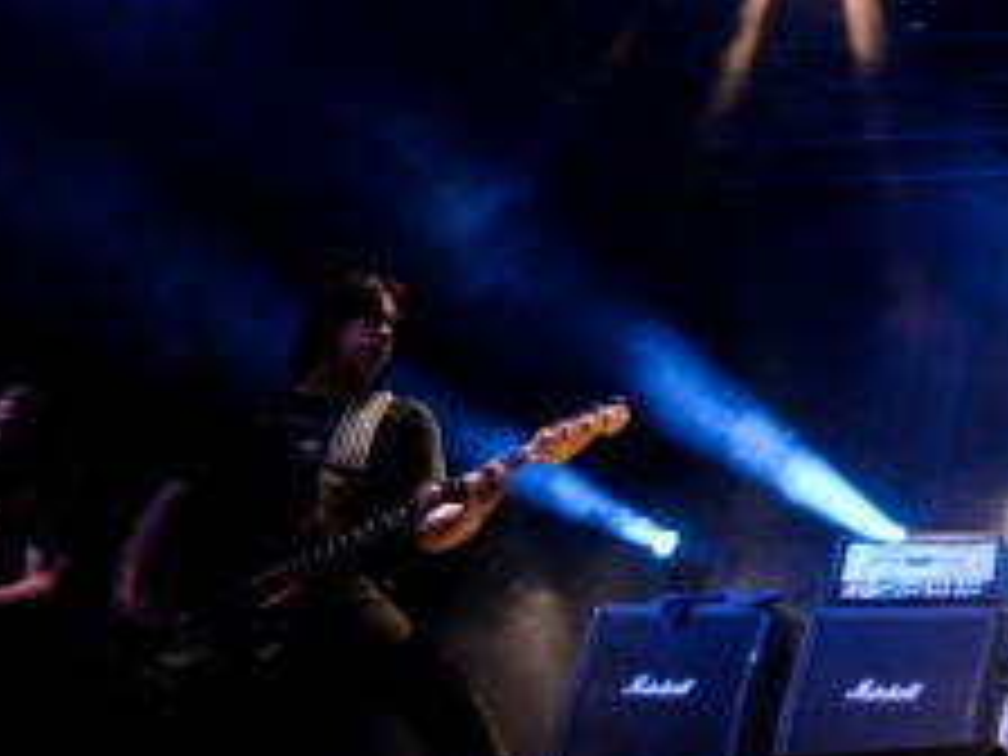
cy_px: -115
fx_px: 2155
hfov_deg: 21.9
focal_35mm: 74
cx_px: 1512
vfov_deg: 19.0
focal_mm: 24
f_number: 2.8
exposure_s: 1/125
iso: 1600
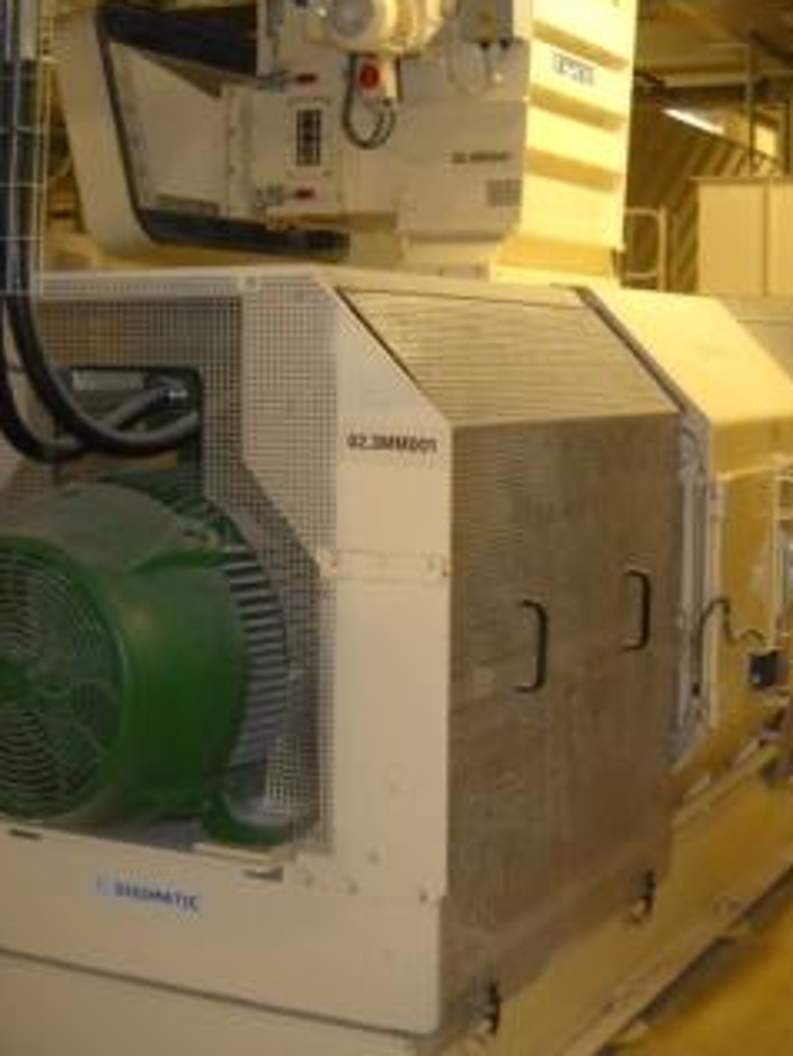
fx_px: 1770
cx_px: 416
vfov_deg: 33.2
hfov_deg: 25.2
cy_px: 470
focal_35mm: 58
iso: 200
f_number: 3.1
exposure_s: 1/30
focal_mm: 6.72
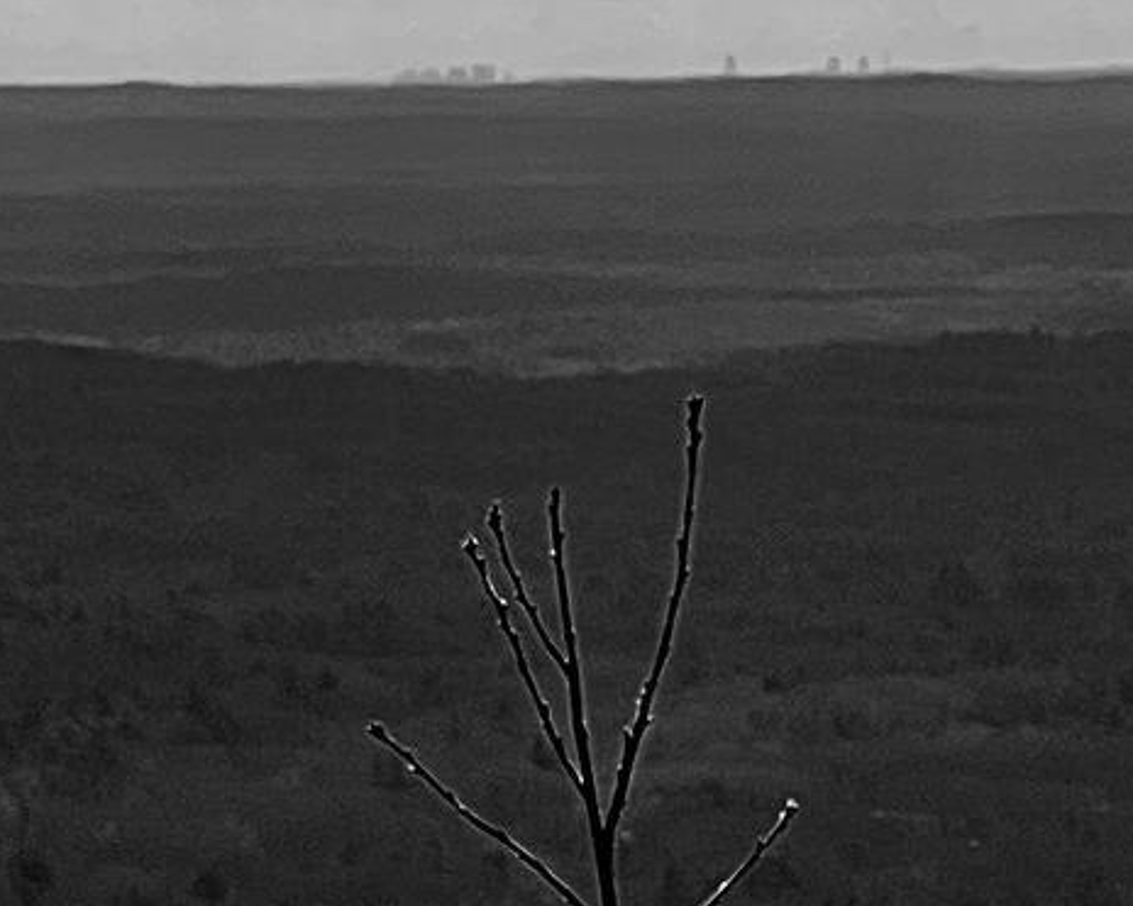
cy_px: 455
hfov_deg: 23.6
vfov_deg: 18.9
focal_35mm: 81
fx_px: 2716
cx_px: 542
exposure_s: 1/1845
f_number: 2.8
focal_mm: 9
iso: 32
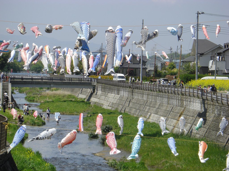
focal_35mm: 133
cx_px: 114
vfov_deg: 11.1
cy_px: 86
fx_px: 880
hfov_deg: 14.8
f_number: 5.9
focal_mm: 22.1
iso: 50
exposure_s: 1/250
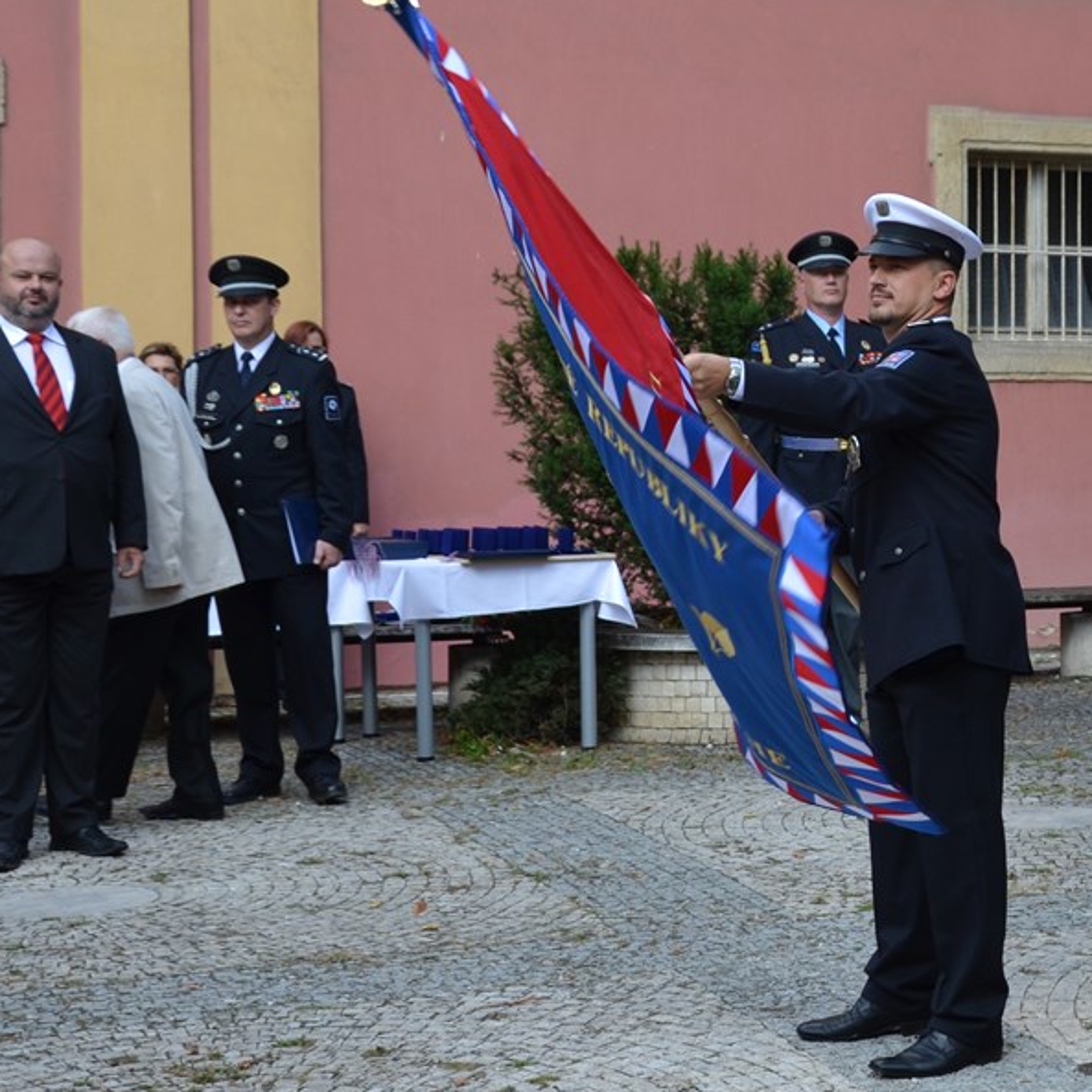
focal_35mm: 66
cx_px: 783
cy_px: 469
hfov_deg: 25.9
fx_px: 2356
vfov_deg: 26.1
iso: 200
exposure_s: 1/200
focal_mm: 30
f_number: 7.1
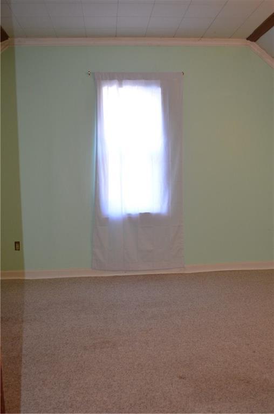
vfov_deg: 53.2
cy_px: 207
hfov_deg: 36.7
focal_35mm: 36
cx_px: 137
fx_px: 413
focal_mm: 24
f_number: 4
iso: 1000
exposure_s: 1/60
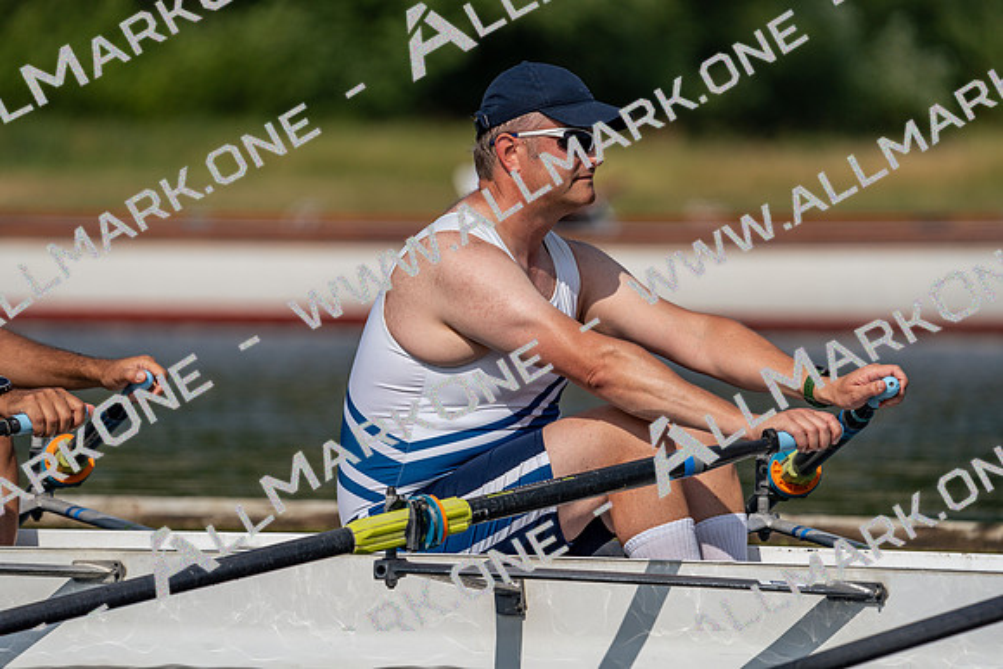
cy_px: 334
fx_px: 11760
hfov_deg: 4.9
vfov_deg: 3.3
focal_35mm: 422
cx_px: 502
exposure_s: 1/1600
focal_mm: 422
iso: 100
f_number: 6.3
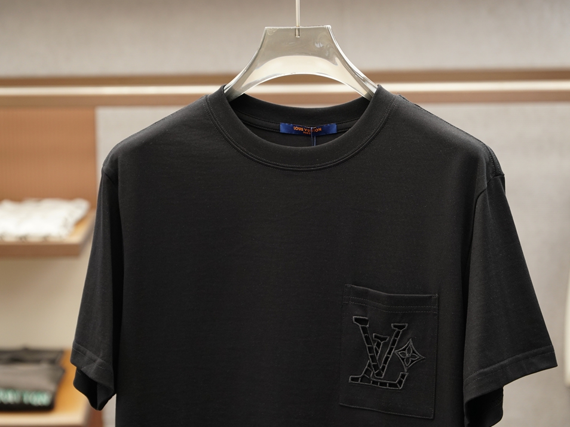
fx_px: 1425
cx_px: 299
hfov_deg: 22.6
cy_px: 213
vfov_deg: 17.1
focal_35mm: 87
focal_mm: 53
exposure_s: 1/125
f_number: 3.5
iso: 400
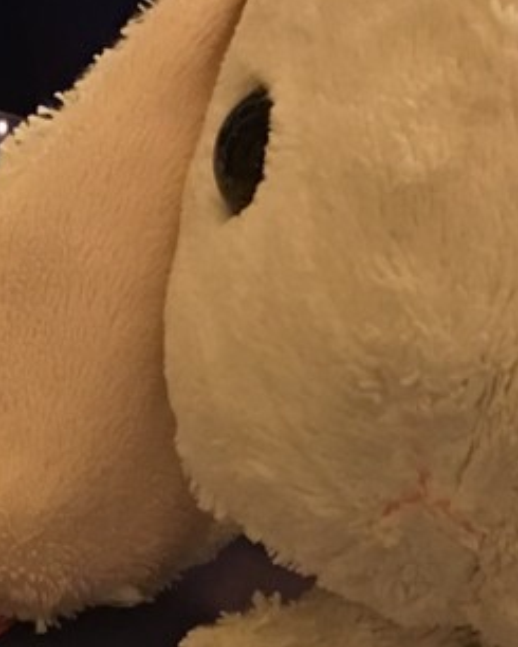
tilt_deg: -31.1
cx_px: 61
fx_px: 2126
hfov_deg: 13.8
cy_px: 467
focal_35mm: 111
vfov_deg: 17.2
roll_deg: -1.0
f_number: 2.2
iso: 80
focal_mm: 4.15
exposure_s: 1/4
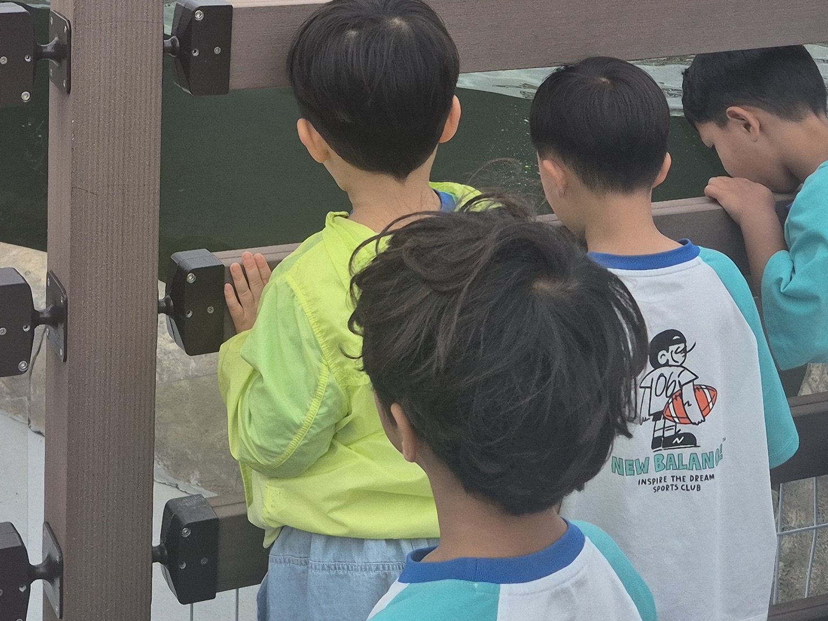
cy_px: -45
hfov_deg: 30.6
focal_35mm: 62
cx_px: 191
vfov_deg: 22.4
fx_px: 1483
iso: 25
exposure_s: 1/1092
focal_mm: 5.4
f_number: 1.8
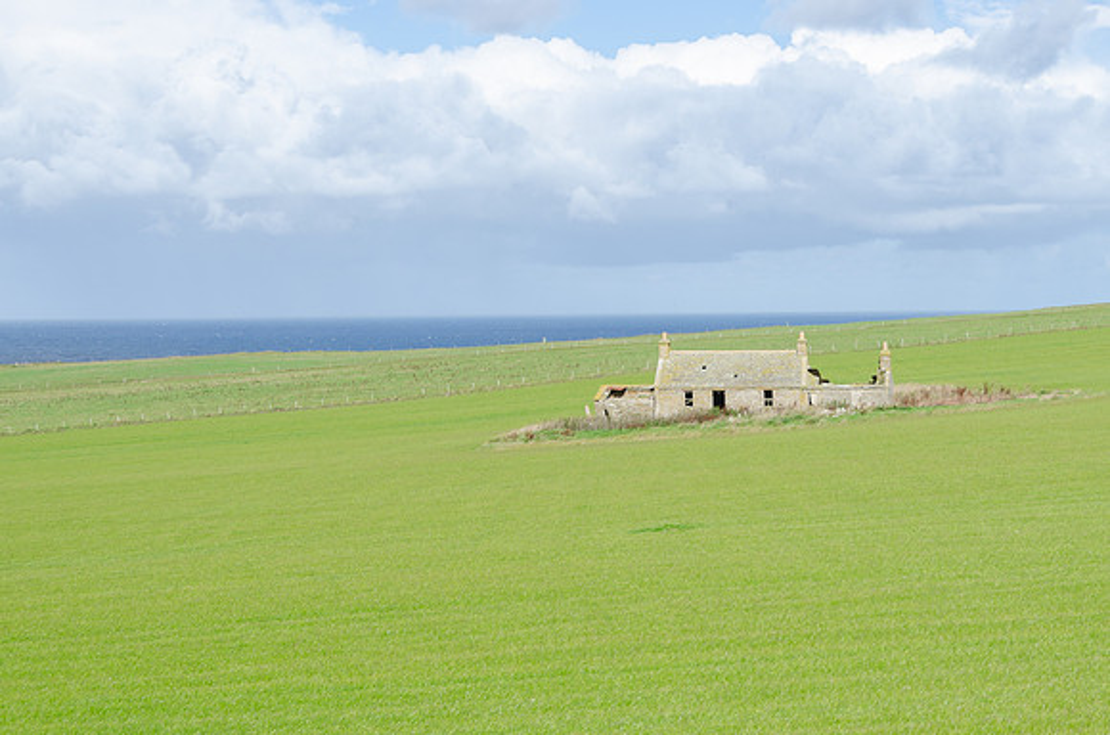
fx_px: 2326
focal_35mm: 76
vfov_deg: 17.9
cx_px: 699
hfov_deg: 26.8
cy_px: 463
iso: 100
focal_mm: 40
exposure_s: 1/250
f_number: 8
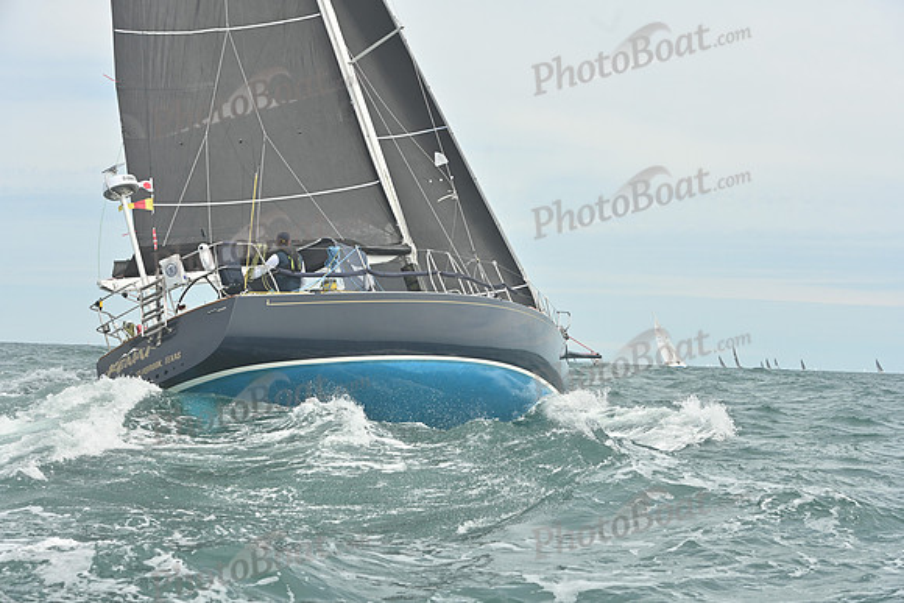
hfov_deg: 28.8
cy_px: 302
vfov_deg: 19.5
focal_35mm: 70
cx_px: 452
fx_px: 1758
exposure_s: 1/1250
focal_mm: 70
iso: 320
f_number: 8
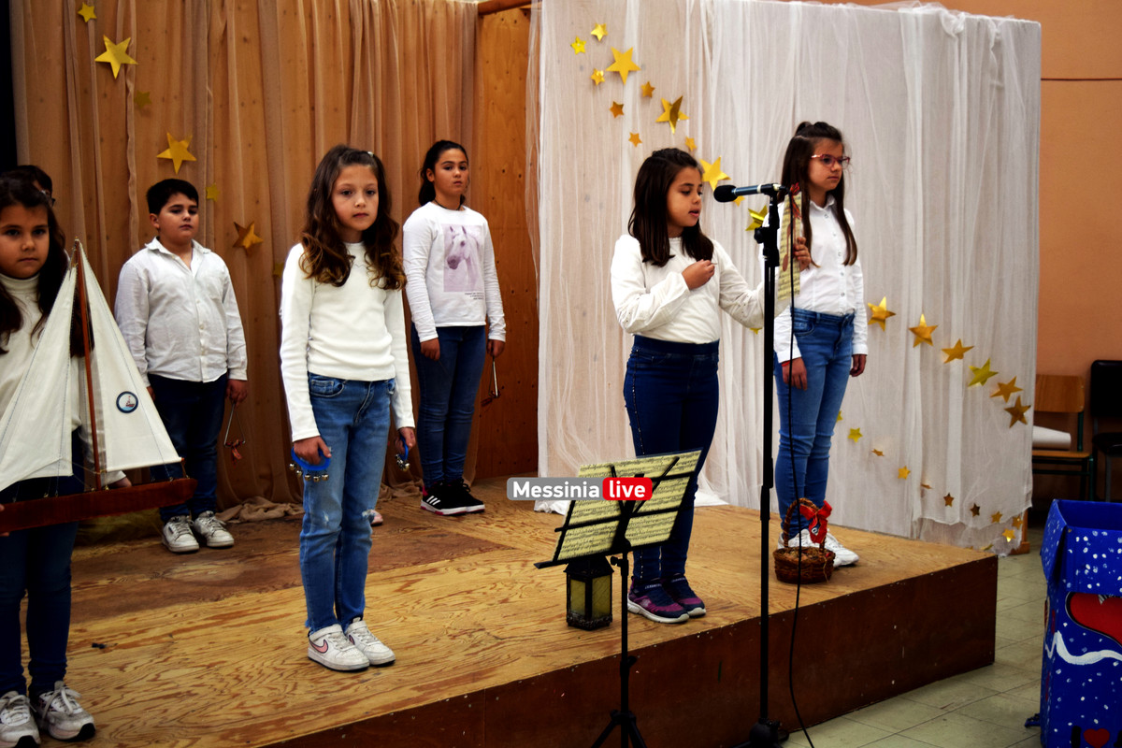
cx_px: 561
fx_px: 1496
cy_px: 374
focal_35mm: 48
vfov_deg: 28.1
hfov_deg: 41.1
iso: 450
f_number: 4.5
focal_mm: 32
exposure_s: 1/60
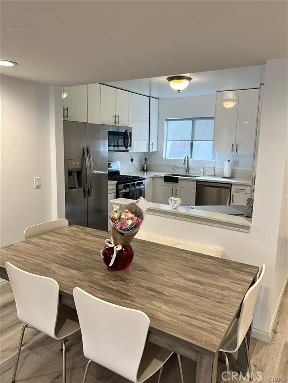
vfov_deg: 67.3
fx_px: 288
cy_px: 192
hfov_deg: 53.1
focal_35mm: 26
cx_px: 144
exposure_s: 1/120
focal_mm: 5.7
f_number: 1.5
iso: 125
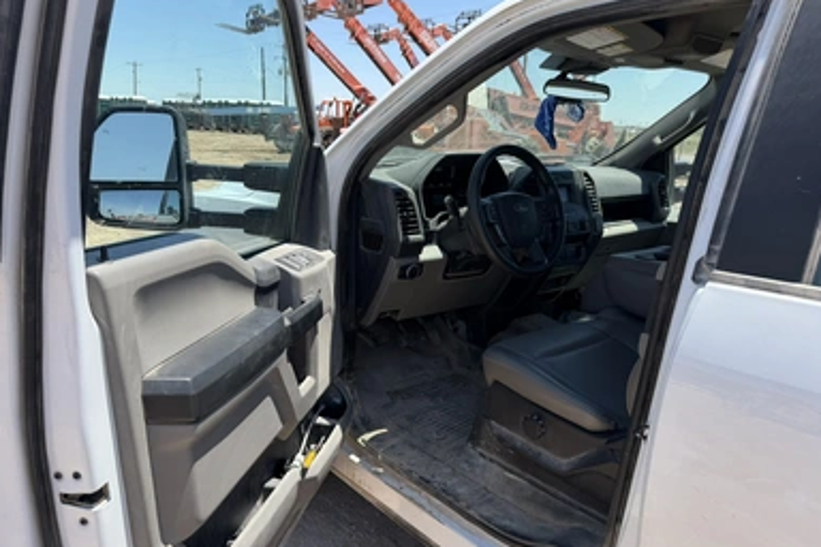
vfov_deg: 49.5
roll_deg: -2.8
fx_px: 593
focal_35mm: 26
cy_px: 301
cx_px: 400
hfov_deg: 69.4
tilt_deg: -14.4
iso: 80
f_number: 1.78
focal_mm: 6.76
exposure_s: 1/2110
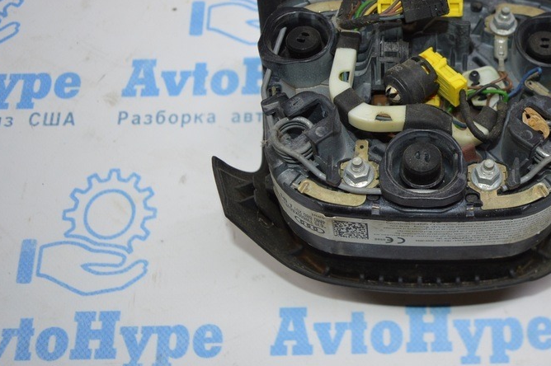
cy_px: 121
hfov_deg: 41.8
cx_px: 398
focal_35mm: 46
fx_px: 703
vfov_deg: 29.0
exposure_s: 1/125
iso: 400
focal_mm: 20
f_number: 4
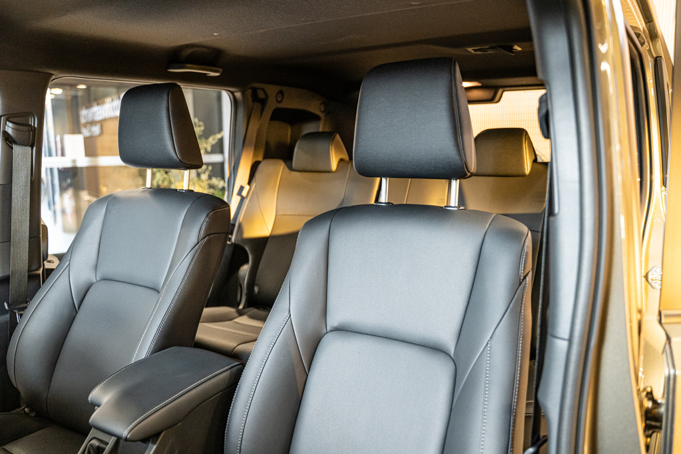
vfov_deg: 46.4
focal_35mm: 28
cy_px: 227
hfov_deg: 65.5
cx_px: 340
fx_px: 530
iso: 1600
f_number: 2.8
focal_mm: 28
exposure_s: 1/125
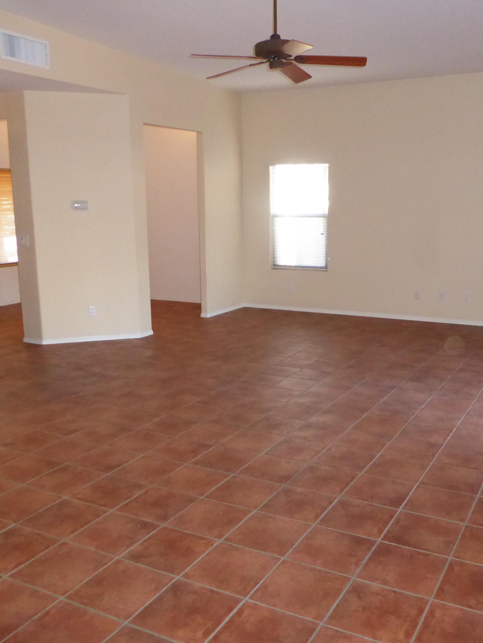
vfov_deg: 52.6
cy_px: 319
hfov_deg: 40.6
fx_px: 651
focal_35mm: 35
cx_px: 283
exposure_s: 1/60
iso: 800
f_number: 3.3
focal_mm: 4.3
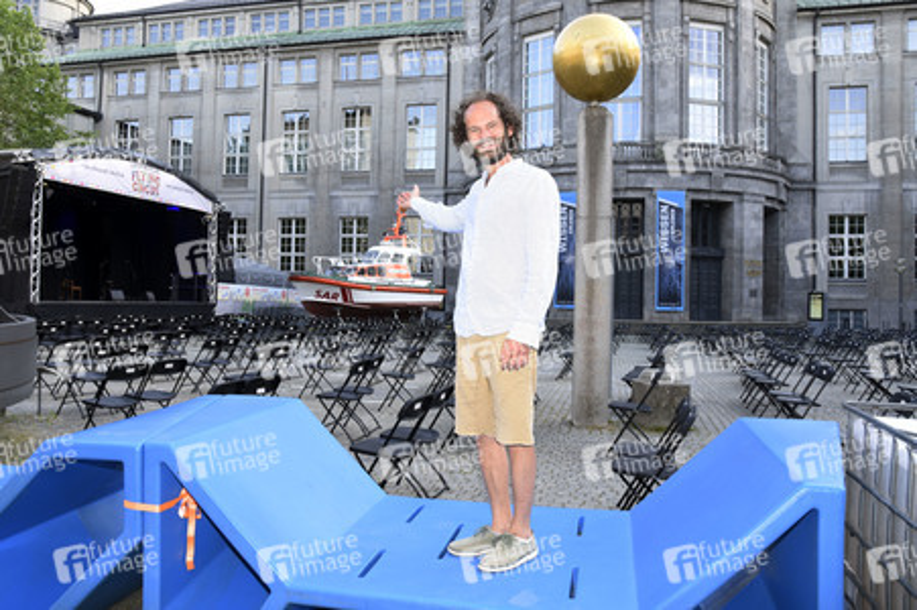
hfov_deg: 67.4
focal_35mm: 27
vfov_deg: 47.9
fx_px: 687
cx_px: 458
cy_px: 305
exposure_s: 1/160
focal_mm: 27
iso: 1000
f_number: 8
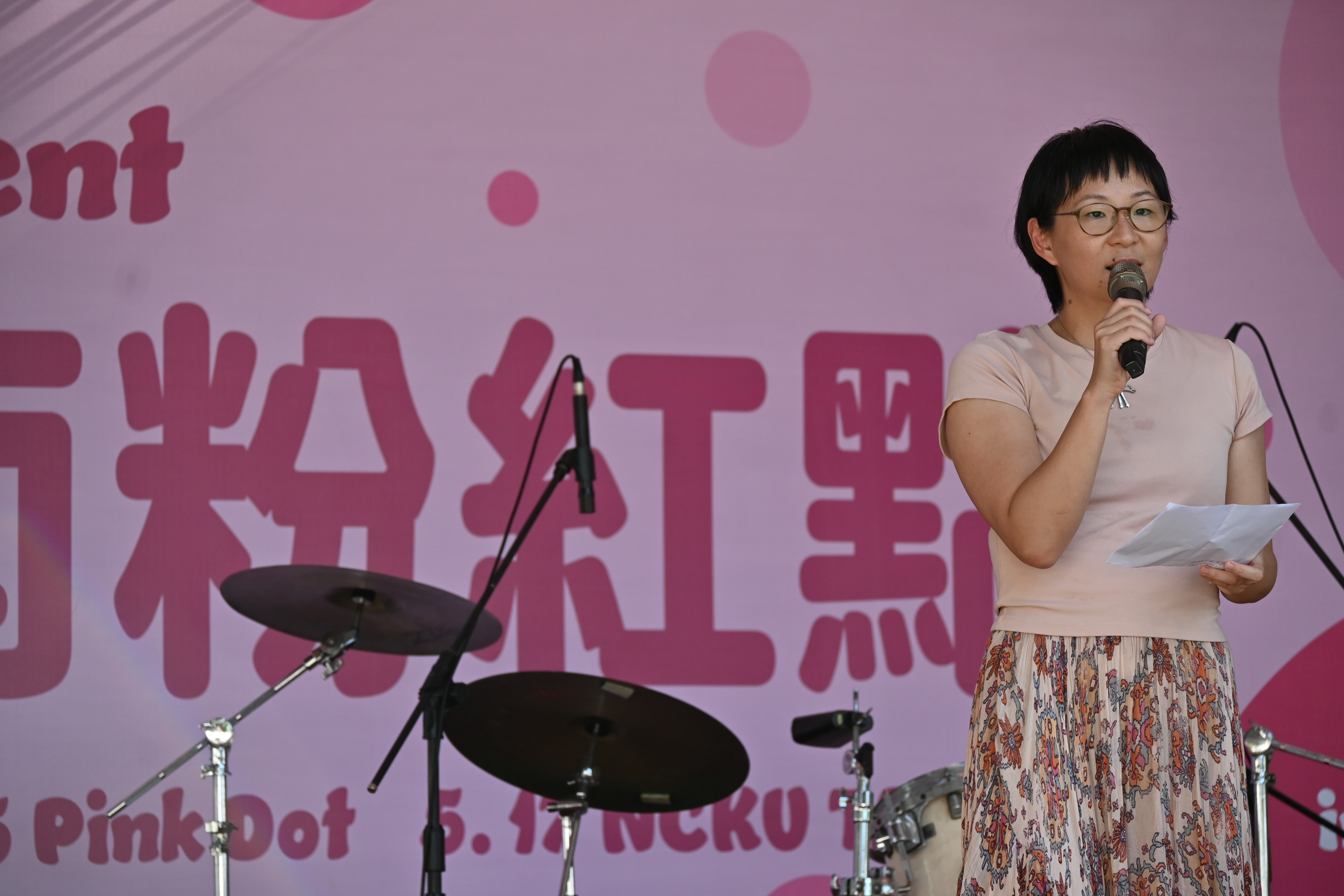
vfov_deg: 8.3
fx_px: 6160
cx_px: 672
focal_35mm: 165
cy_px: 448
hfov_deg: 12.5
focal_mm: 110
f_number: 5
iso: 200
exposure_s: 1/250
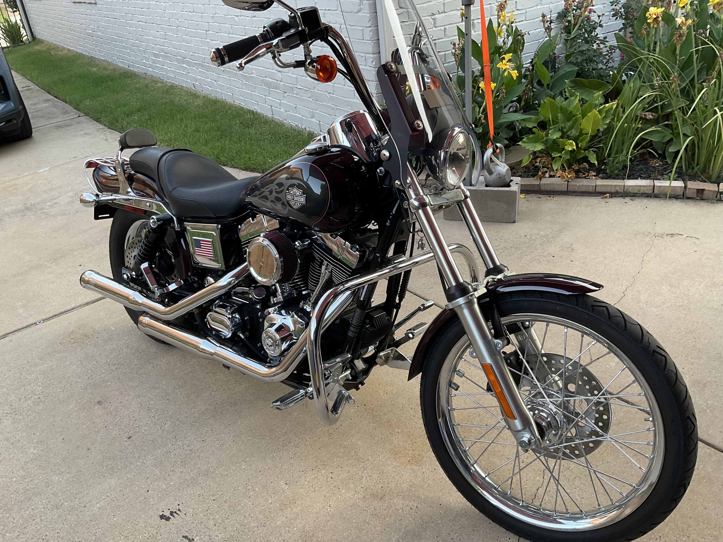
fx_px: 606
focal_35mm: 29
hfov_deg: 61.7
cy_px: 271
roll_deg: +7.2
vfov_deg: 48.2
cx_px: 362
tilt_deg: -28.6
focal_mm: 3
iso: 50
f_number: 1.8
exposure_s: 1/60
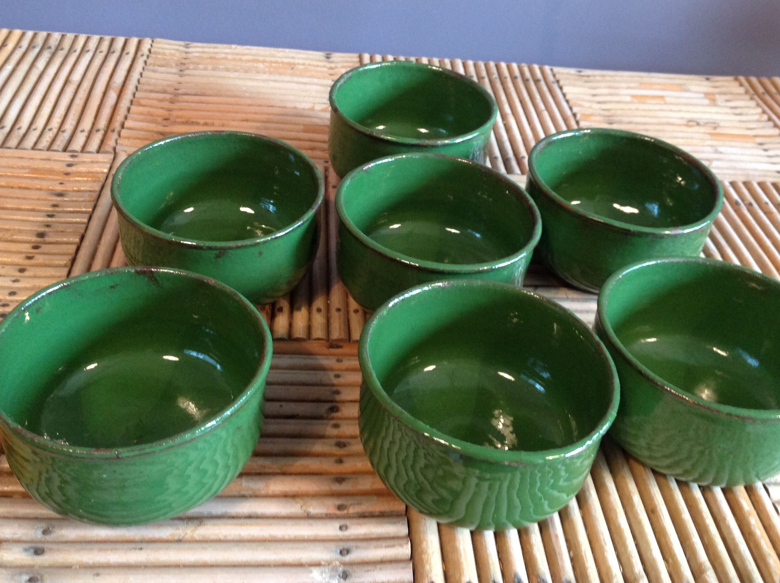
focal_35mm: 38
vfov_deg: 37.6
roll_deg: -7.4
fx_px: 855
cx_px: 409
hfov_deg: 49.0
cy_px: 275
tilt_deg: -37.2
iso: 200
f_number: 2.4
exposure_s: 1/17
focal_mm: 4.28
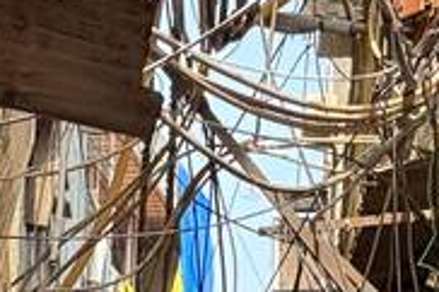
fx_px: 3204
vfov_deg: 5.2
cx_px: 333
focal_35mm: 263
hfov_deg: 7.8
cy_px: 430
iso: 80
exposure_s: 1/962
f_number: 1.78
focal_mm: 6.76
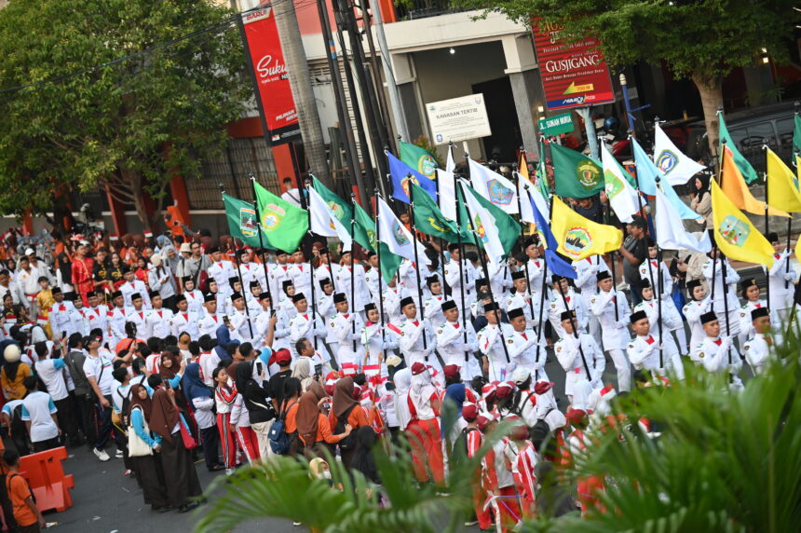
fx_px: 2446
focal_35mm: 110
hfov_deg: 18.6
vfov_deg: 12.4
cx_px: 400
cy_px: 266
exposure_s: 1/800
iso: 1000
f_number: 2.8
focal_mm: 110
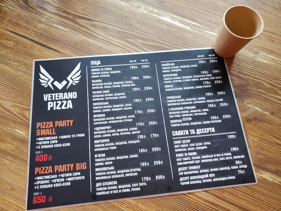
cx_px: 140
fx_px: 211
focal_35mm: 26
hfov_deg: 67.3
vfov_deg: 53.1
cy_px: 106
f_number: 1.5
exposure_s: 1/50
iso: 320
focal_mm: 4.3
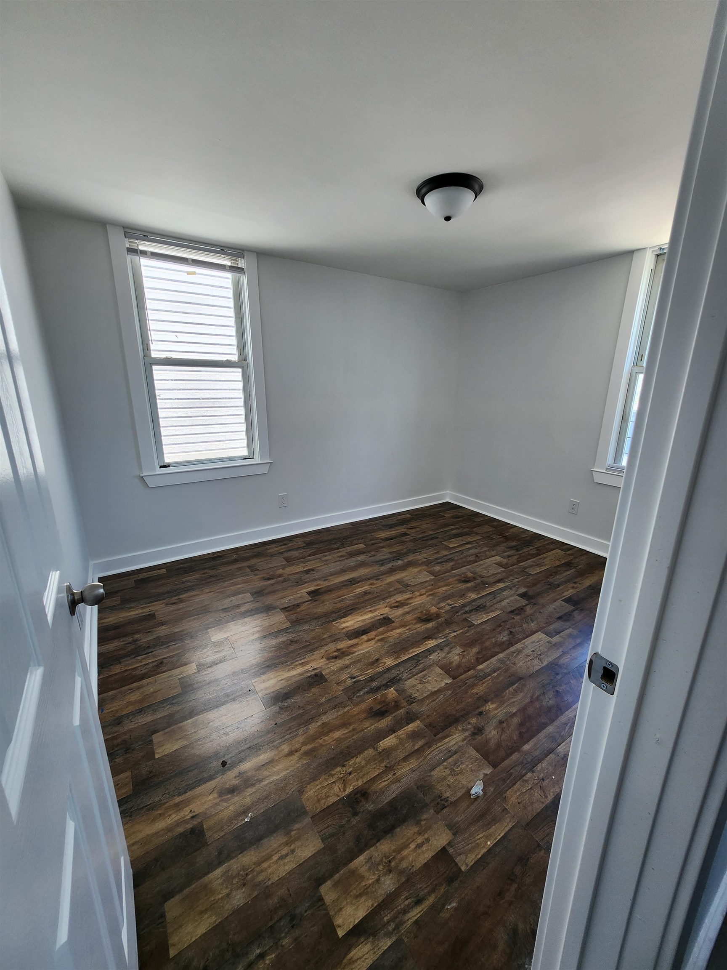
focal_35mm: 13
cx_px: 364
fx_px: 364
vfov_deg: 106.2
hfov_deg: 89.9
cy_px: 485
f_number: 2.2
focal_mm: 1.74
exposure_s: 1/60
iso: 32
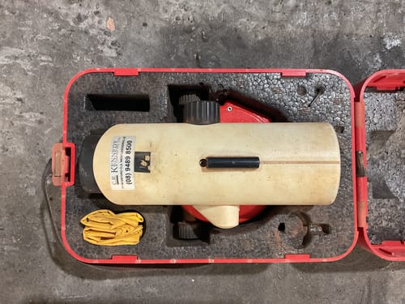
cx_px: 202
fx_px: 339
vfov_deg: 48.2
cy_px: 152
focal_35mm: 29
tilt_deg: -89.0
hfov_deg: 61.7
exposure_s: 1/50
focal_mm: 3
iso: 125
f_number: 1.8
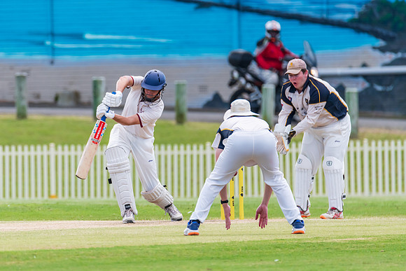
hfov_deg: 2.5
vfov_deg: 1.7
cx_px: 131
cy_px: 108
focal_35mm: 811
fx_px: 9152
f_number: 6.3
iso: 640
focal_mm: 600
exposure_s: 1/1250
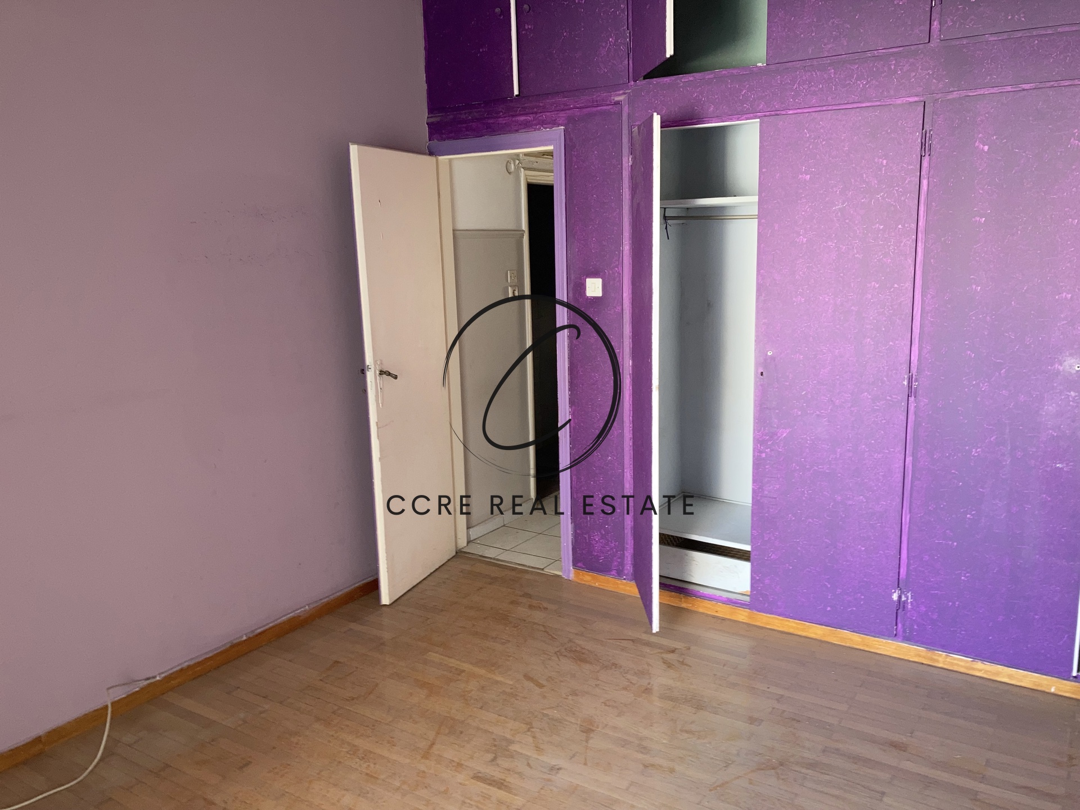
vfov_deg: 49.7
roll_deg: +1.1
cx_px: 540
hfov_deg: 63.4
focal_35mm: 28
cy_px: 405
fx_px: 874
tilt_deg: -10.4
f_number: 1.8
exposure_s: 1/17
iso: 32
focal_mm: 3.99
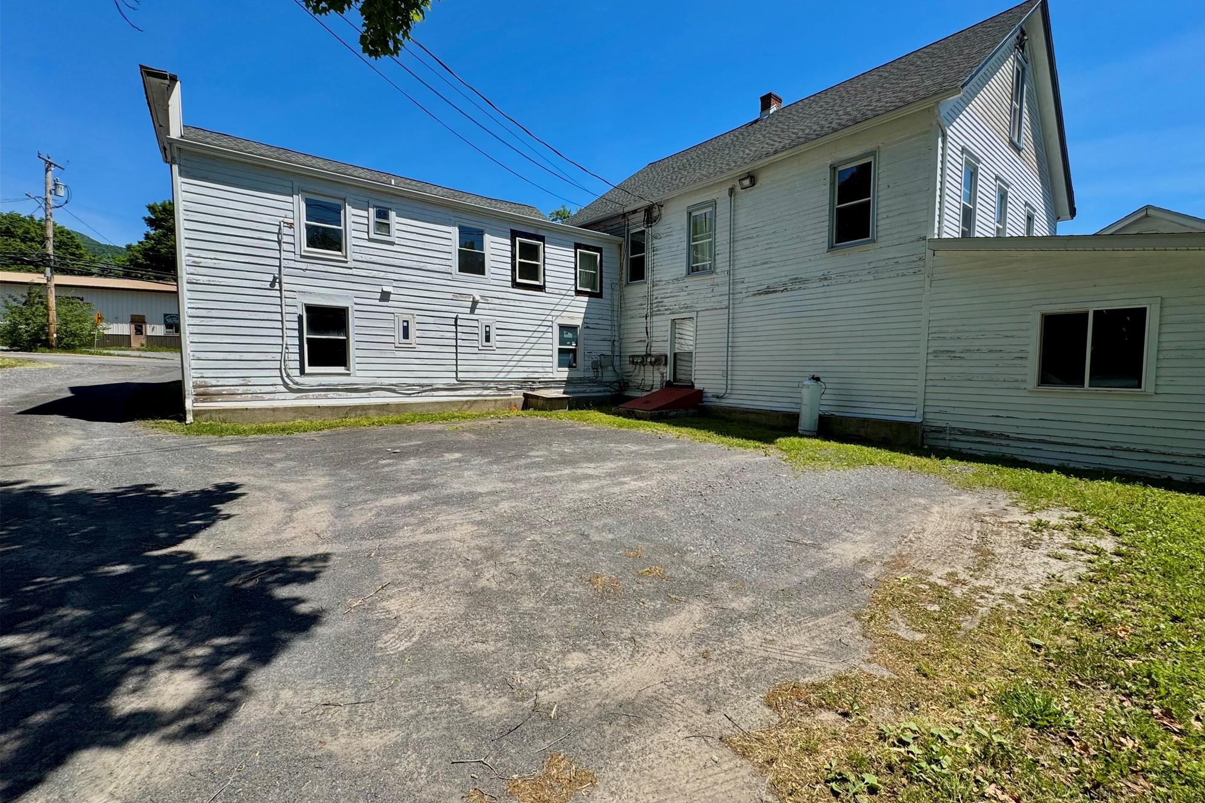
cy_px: 393
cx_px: 620
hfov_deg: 100.4
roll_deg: -0.3
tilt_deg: -2.9
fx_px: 502
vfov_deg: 77.3
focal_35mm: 15
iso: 50
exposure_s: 1/2273
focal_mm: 2.22
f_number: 2.2
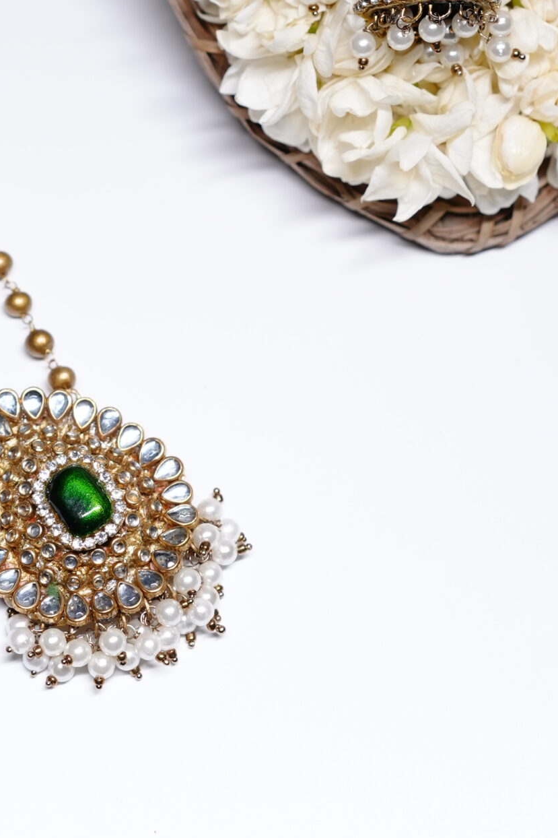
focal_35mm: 107
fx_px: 2488
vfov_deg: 19.0
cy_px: 216
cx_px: 88
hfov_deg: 12.7
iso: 250
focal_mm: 35
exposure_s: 1/200
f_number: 3.2
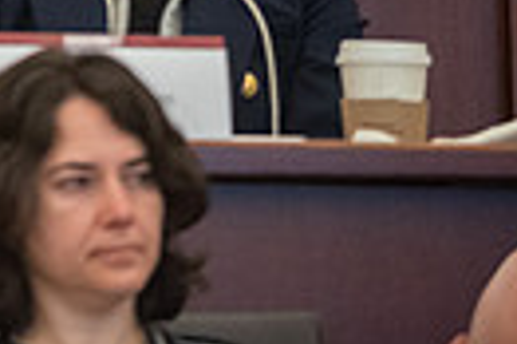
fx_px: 12737
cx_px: -576
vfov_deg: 1.5
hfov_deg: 2.3
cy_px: -401
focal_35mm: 888
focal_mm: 200
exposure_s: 1/160
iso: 2000
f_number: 2.8
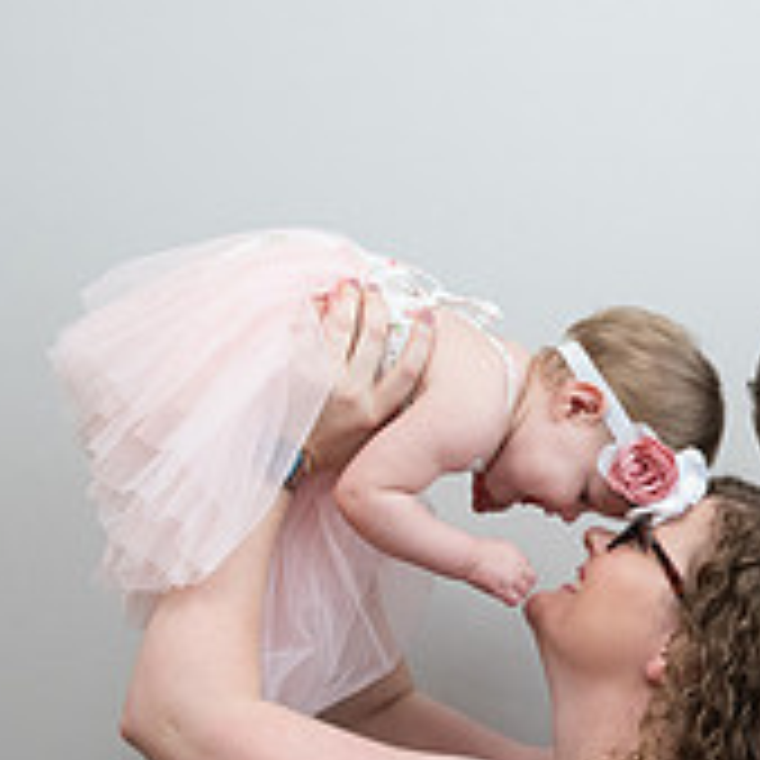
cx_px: 887
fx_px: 2385
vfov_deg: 18.1
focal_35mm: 96
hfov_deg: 17.4
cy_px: 518
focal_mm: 28
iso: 1250
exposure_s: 1/250
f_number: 4.5
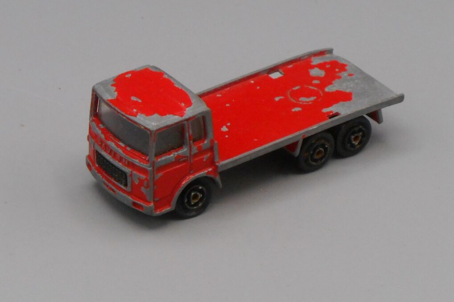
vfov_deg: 12.5
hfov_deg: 18.6
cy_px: 141
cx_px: 228
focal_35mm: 110
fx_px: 1387
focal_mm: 18.8
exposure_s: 1/250
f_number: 5.1
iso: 280
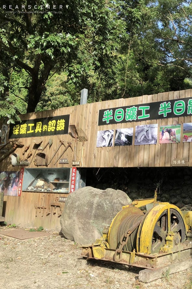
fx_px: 328
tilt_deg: +7.9
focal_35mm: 41
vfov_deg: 47.4
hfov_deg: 30.9
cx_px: 180
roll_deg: -3.5
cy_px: 142
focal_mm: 3.99
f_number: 1.8
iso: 20
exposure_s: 1/506
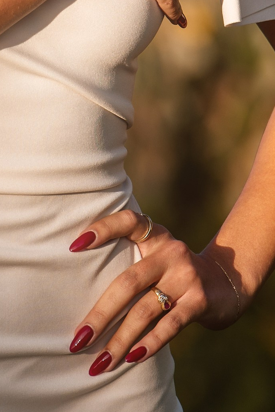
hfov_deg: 2.3
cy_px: -78
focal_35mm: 597
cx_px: 24
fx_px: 6843
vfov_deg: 3.4
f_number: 3.5
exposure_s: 1/800
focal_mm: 150
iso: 125
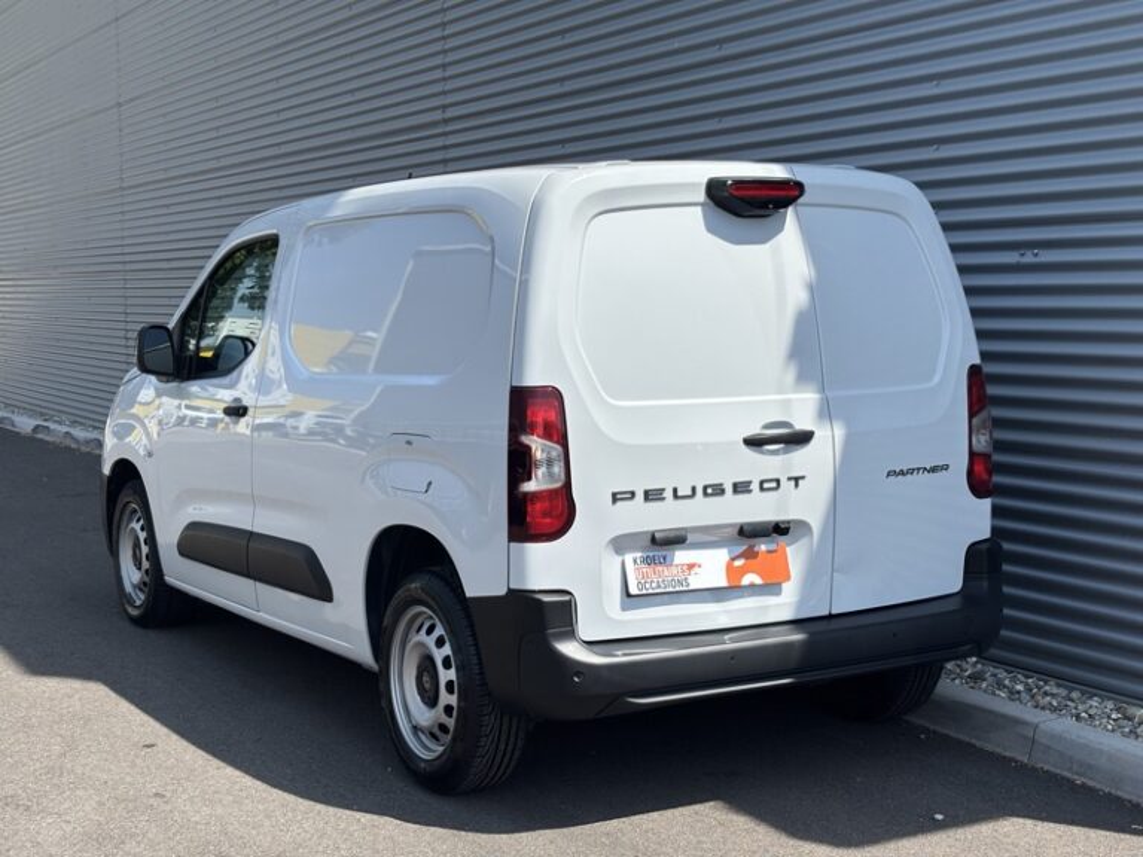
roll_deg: +0.6
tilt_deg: -5.3
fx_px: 1717
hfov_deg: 36.8
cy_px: 428
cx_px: 572
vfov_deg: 28.0
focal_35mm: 52
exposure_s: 1/3205
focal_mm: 5.96
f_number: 1.6
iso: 40
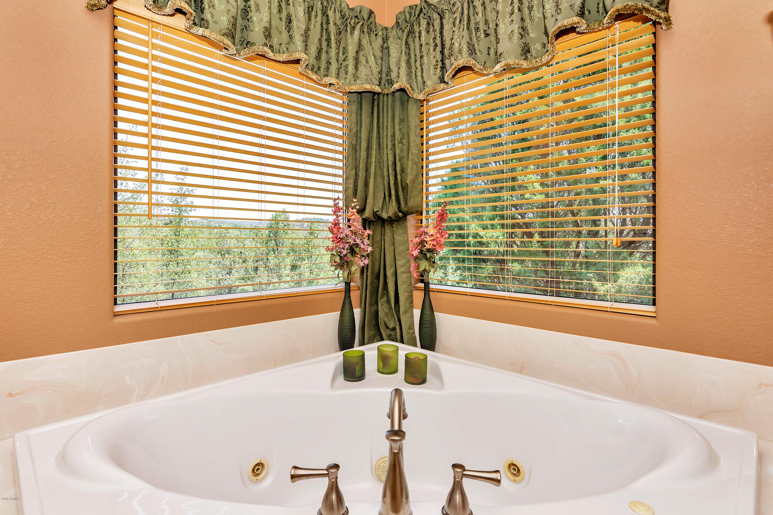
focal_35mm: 16
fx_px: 354
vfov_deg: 72.1
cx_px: 386
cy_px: 258
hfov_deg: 95.0
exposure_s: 1/125
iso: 125
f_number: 6.3
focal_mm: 11
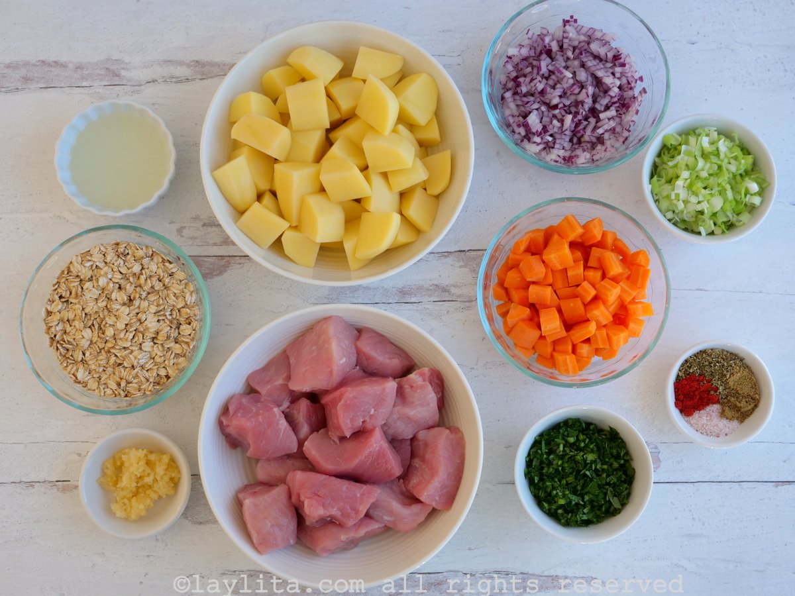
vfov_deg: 31.5
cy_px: 298
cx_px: 398
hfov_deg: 41.2
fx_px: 1056
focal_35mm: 46
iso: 200
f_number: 4
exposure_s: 1/160
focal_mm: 23
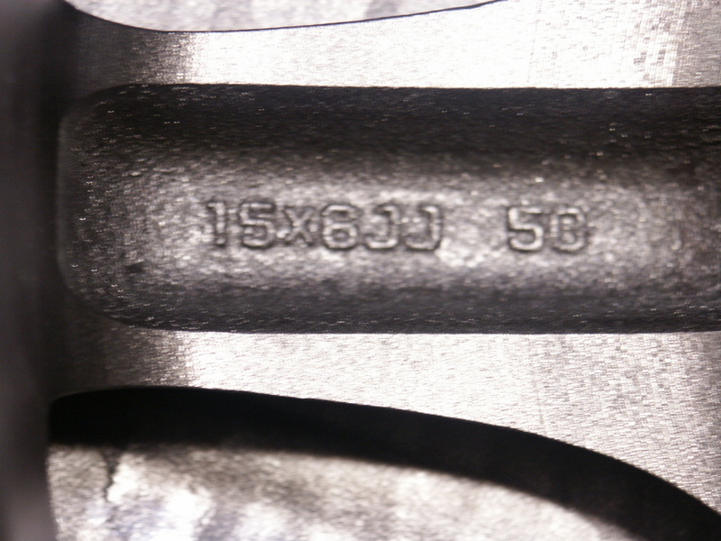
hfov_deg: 9.9
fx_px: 4166
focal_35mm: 200
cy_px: 270
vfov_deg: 7.4
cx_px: 360
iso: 125
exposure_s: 1/10
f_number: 3.5
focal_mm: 50.69
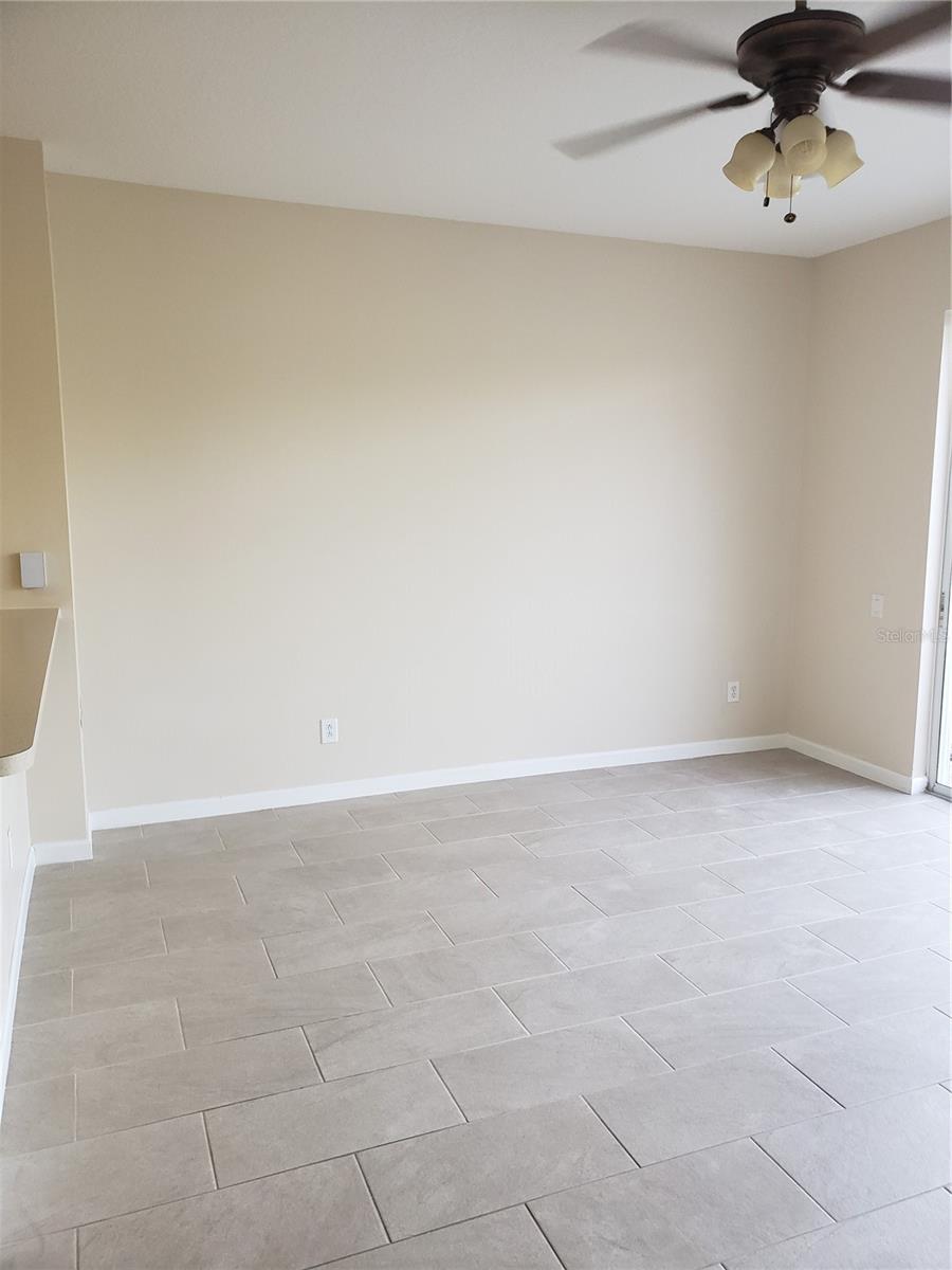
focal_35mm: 26
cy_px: 635
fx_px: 953
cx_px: 476
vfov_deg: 67.3
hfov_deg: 53.1
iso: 250
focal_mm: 4.3
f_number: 2.4
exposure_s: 1/60
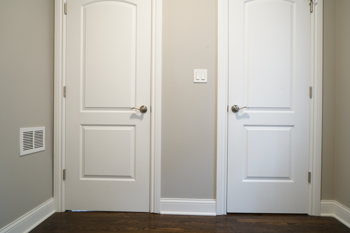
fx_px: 233
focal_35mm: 24
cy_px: 116
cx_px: 175
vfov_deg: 53.1
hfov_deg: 73.7
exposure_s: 1/20
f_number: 8
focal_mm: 24
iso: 3200
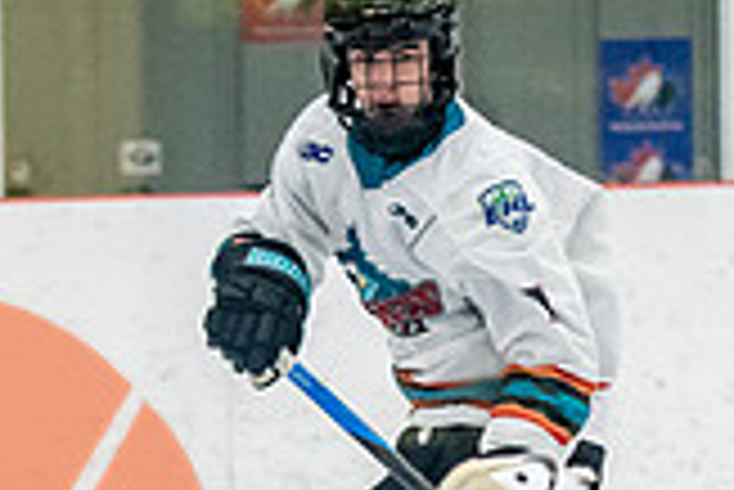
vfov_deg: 3.0
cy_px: 605
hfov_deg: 4.5
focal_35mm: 453
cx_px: 230
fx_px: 9244
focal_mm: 86
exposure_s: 1/800
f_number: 2.8
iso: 4000
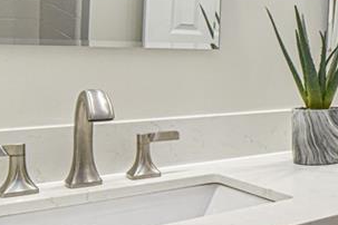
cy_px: 61
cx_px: 436
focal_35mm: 54
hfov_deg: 29.7
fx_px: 507
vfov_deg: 24.8
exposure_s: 1/200
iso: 1250
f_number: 8
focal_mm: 16
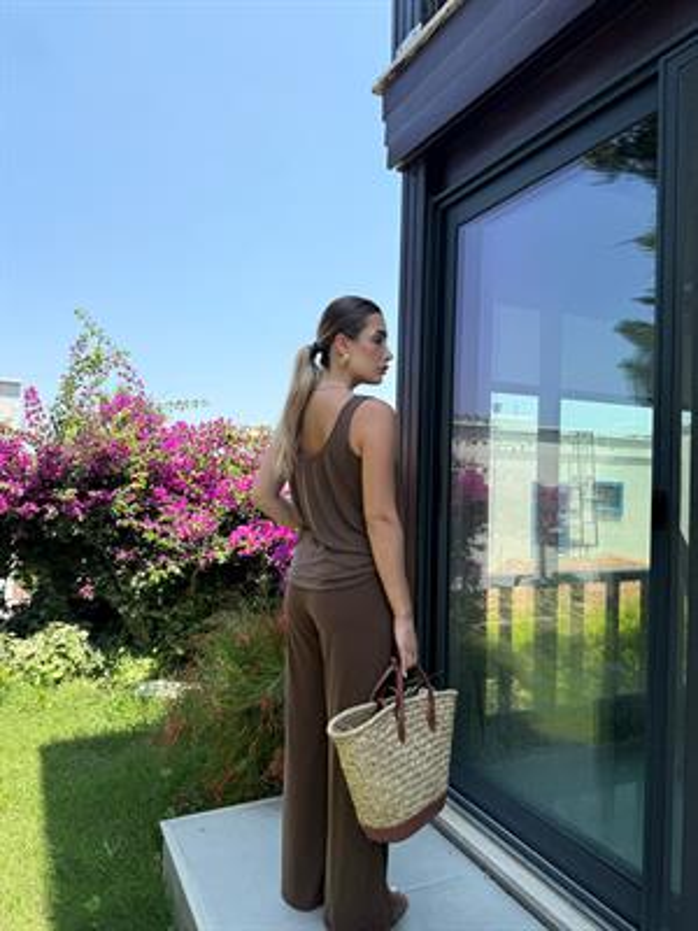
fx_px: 645
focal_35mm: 24
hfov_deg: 56.8
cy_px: 466
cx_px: 349
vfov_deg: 71.6
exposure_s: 1/2445
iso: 80
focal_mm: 6.76
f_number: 1.78
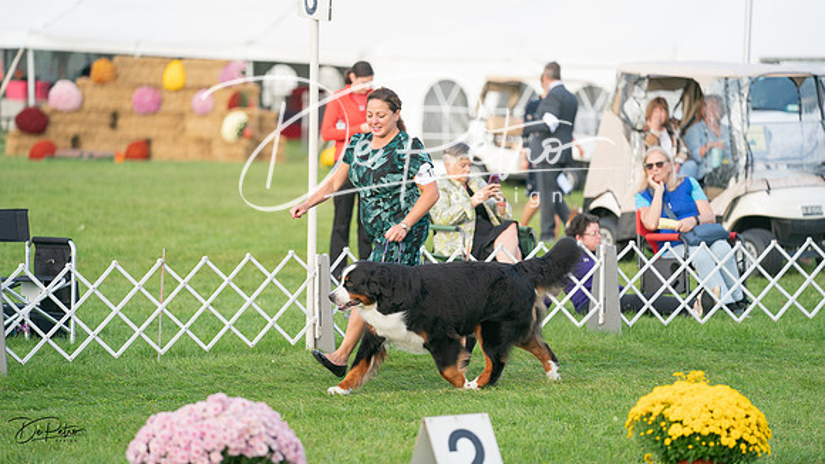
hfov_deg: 12.0
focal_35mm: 179
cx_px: 412
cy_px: 232
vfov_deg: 6.8
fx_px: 3917
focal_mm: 171
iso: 400
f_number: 2.8
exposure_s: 1/1600
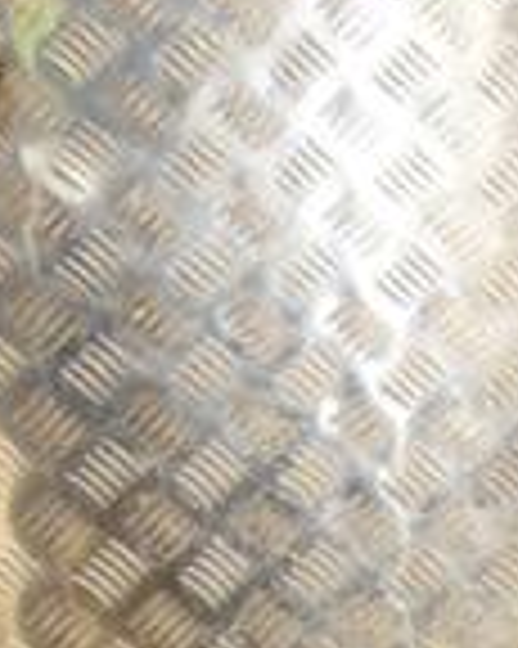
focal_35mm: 129
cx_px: 1221
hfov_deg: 10.4
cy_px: 765
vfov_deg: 14.5
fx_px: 2475
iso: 800
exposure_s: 1/200
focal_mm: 22
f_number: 6.3
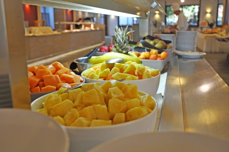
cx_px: 114
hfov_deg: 48.0
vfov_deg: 32.9
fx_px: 257
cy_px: 76
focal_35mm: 40
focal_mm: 27
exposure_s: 1/40
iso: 320
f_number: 3.8
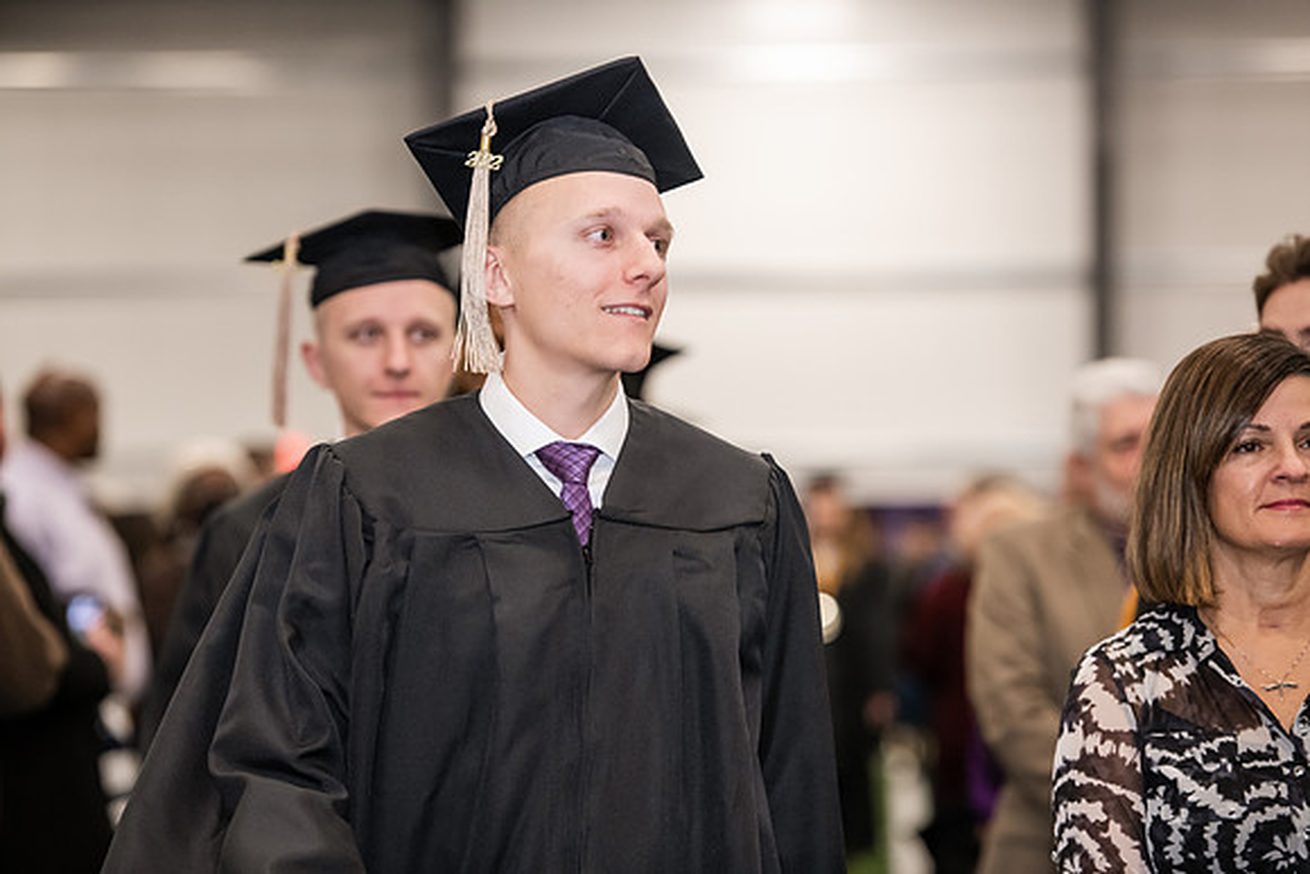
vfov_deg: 10.2
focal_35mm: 135
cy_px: 437
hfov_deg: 15.2
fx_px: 4913
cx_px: 655
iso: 2500
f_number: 3.2
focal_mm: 135
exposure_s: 1/200
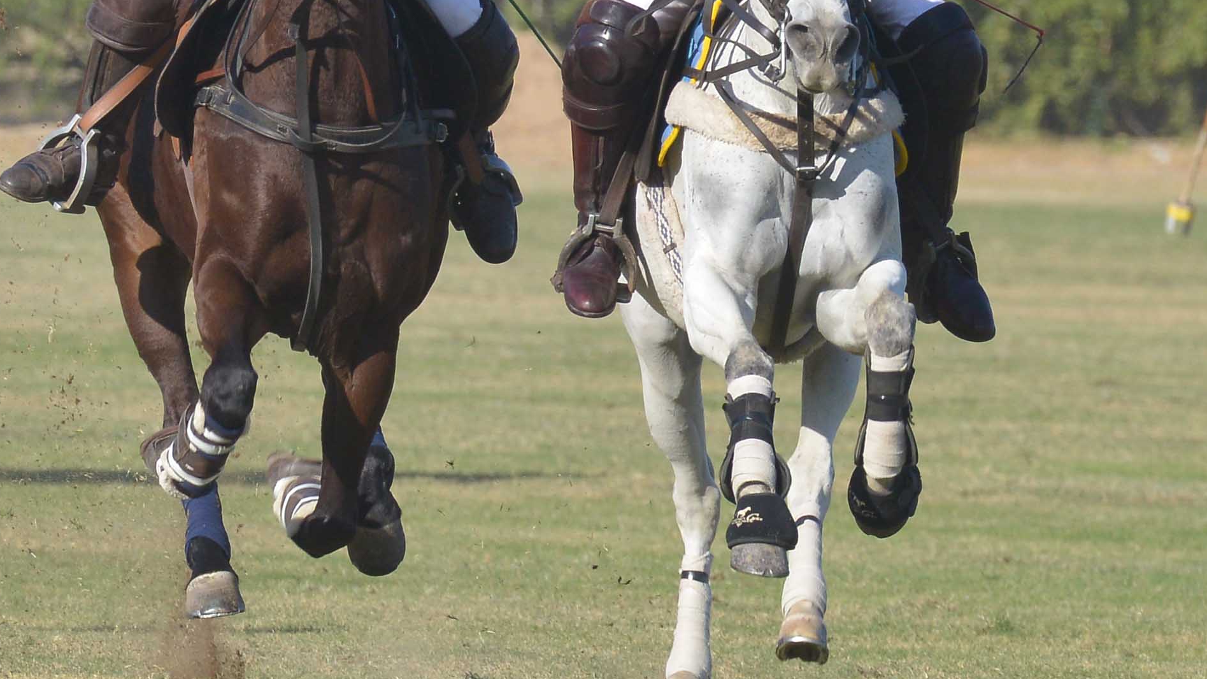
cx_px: 459
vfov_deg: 0.7
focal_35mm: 1628
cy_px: 207
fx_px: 52105
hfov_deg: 1.3
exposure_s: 1/1000
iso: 640
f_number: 9
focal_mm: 400
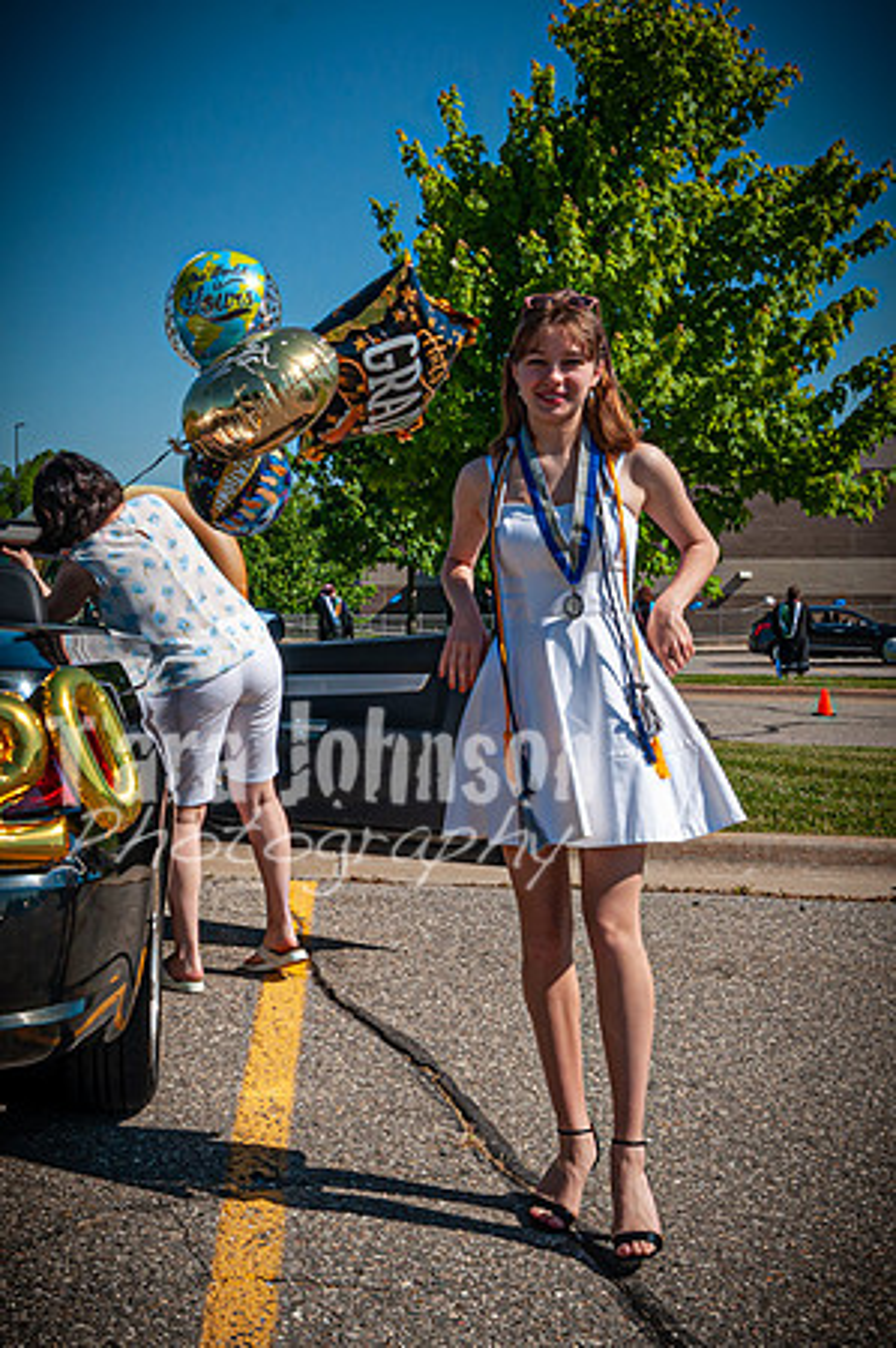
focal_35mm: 48
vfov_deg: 41.3
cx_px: 103
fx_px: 1787
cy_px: 652
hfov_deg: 27.2
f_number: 11
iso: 200
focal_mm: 20
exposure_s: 1/500
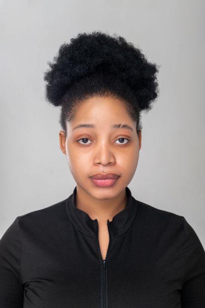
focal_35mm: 50
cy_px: 154
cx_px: 102
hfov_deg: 27.0
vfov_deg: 39.6
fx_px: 427
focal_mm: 50
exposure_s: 1/200
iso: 100
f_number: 6.3
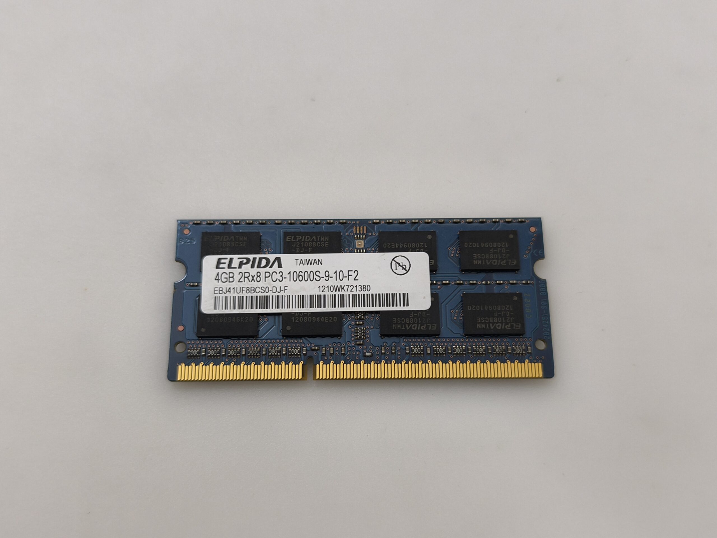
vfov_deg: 40.7
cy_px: 269
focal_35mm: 35
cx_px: 358
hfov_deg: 52.6
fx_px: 725
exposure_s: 1/50
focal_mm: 6.57
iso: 400
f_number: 1.6
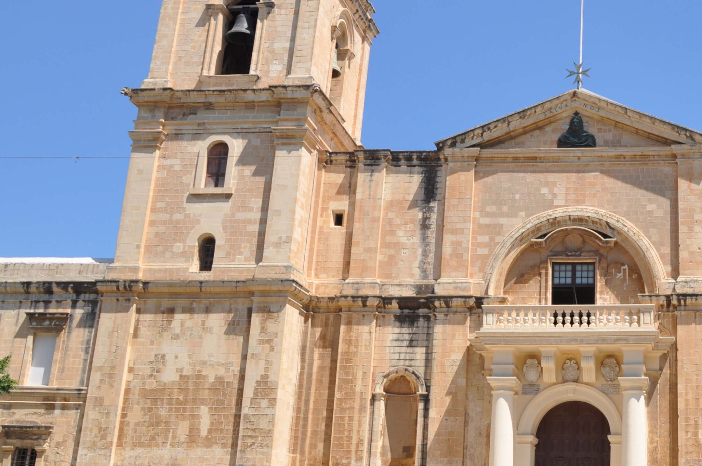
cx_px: 630
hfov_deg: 35.9
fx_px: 1013
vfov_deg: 25.7
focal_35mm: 52
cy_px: 134
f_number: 10
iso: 200
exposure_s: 1/400
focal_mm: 18
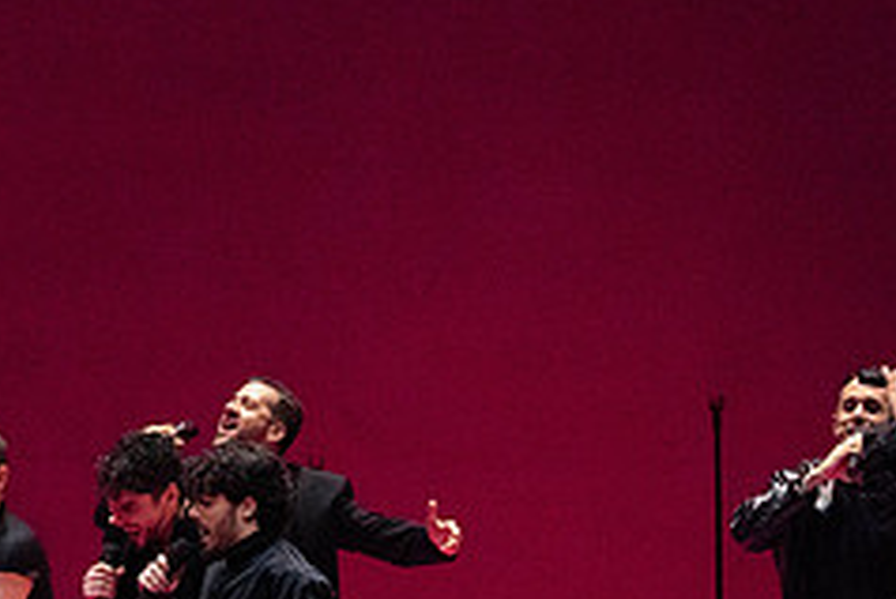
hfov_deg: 3.5
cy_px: 507
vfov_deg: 2.4
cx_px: 339
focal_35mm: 581
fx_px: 14469
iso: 25600
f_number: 10
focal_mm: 238
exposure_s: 1/400
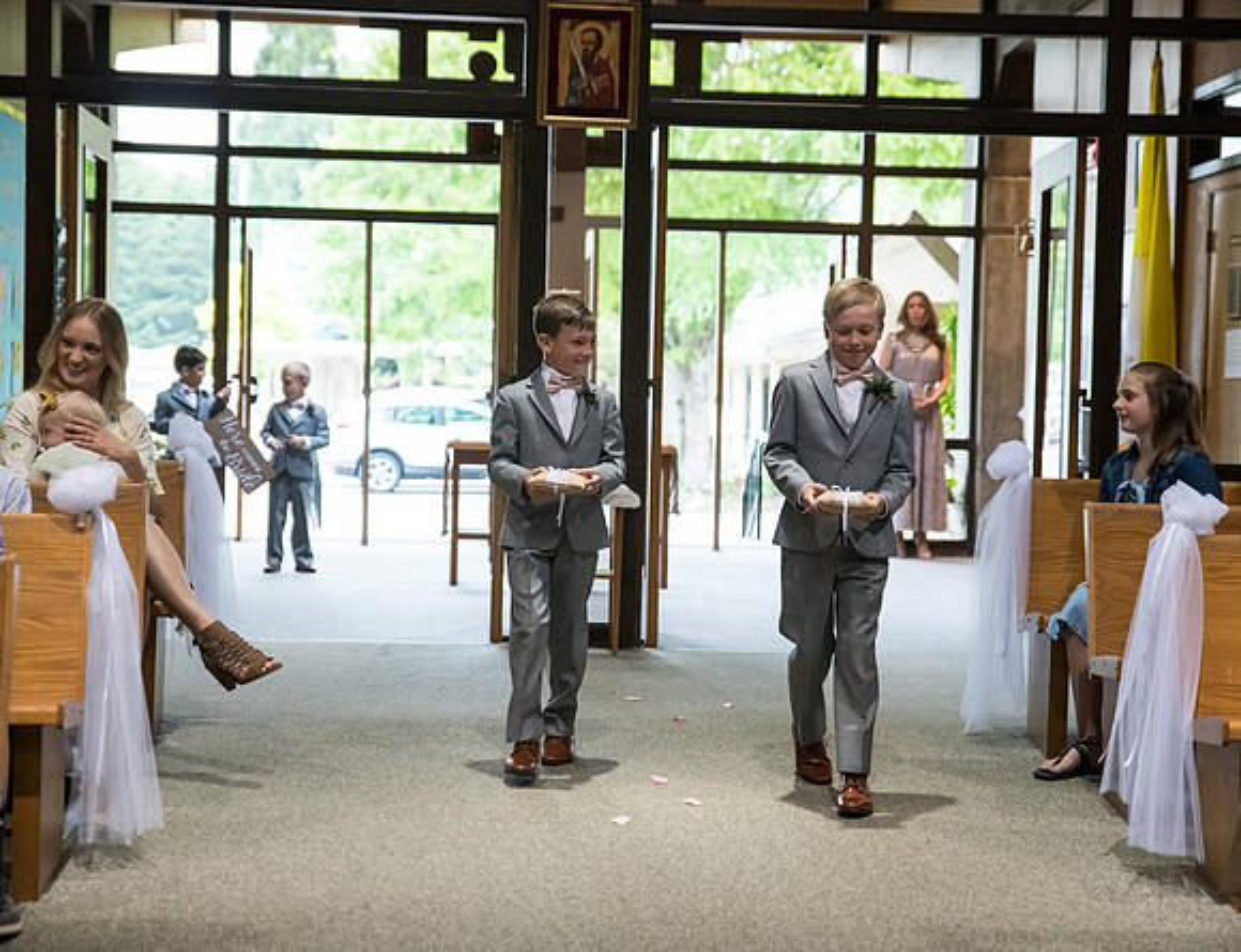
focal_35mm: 73
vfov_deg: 20.6
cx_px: 655
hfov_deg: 26.6
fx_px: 2622
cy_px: 483
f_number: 4
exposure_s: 1/320
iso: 2500
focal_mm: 62
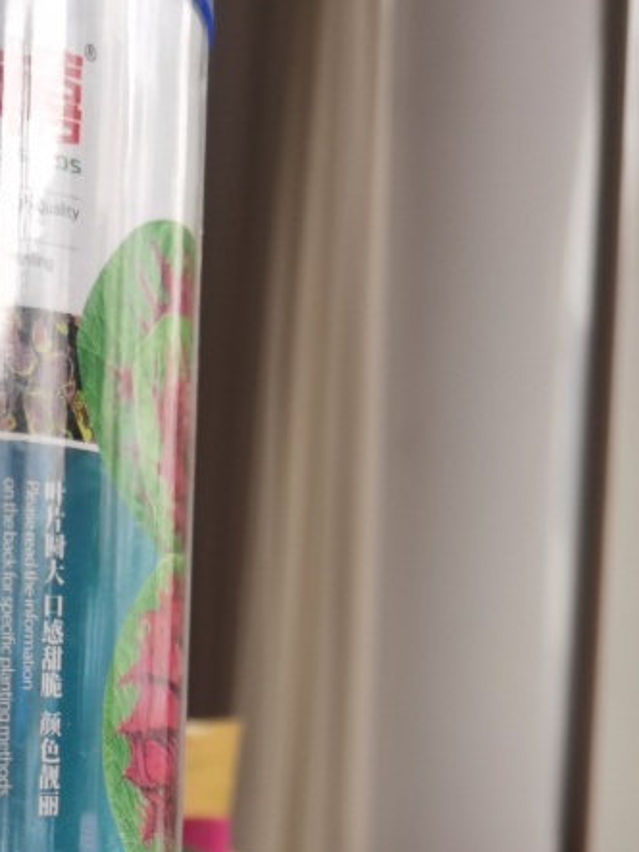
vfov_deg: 26.9
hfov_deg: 21.2
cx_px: -98
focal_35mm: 65
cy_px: 978
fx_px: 1601
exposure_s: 1/100
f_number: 1.9
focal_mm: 6.71
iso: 64
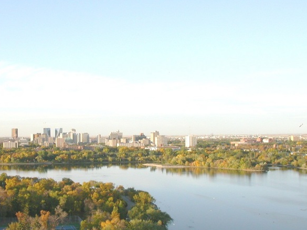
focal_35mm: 52
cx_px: 102
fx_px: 461
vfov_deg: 28.0
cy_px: 123
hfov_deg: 36.5
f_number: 6.7
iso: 100
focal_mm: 7.85
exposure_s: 1/219
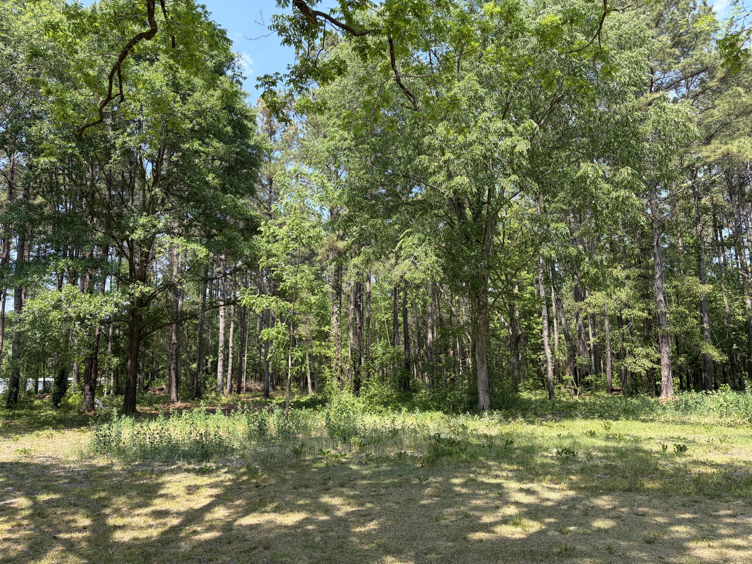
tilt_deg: +12.0
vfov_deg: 53.1
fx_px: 565
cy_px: 282
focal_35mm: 26
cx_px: 376
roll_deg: +1.4
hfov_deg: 67.3
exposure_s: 1/782
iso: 50
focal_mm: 5.96
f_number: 1.6
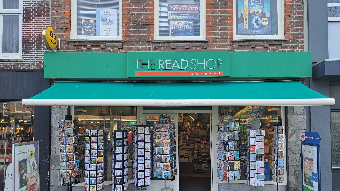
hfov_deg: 69.9
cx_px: 171
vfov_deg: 42.5
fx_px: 243
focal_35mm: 27
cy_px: 123
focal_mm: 5.23
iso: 50
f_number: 1.8
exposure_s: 1/118
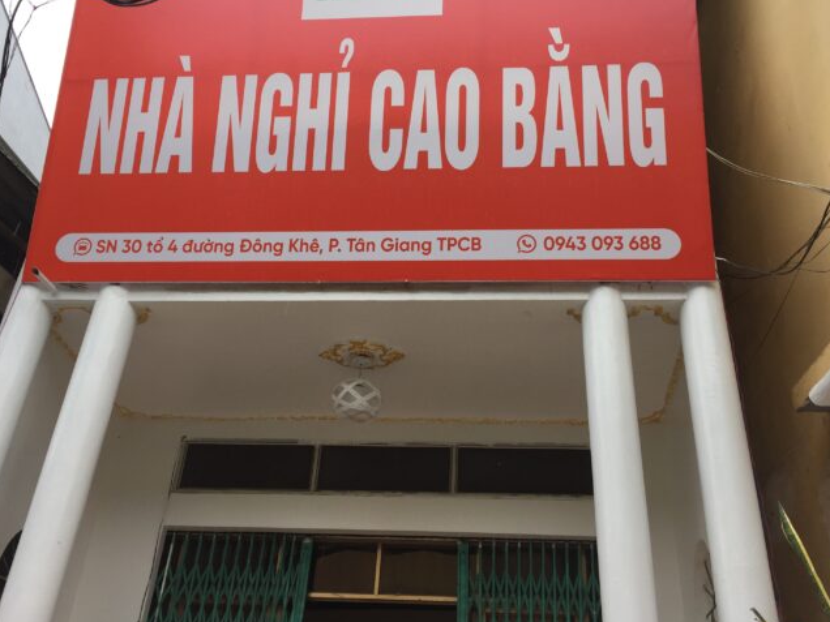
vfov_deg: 40.6
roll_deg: -5.6
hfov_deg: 52.6
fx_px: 839
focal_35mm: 35
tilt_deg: +33.9
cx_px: 433
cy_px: 261
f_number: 2.2
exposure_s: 1/425
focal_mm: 4.15
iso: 32
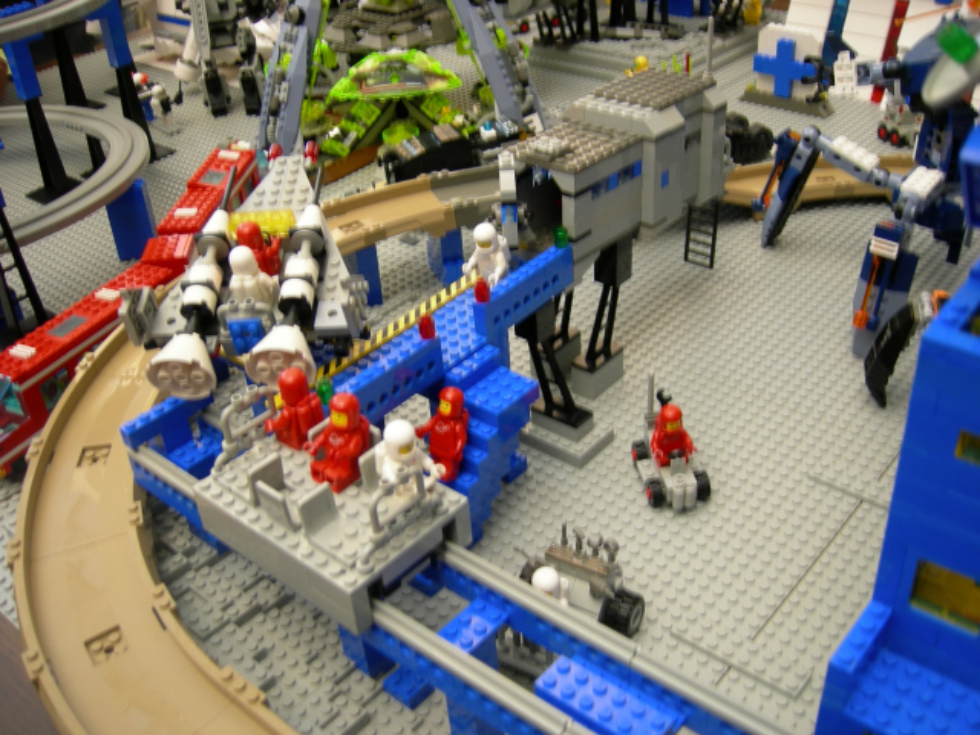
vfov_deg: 39.7
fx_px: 1019
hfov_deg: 51.4
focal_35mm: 36
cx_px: 490
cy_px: 368
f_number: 2.7
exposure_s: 1/9.3
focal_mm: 7.5
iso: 64
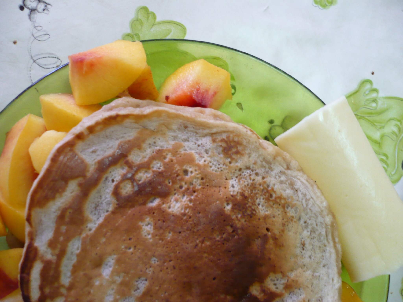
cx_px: 202
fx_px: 407
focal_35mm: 35
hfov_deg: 52.6
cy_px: 151
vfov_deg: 40.7
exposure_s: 1/13
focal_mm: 5.8
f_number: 2.8
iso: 200
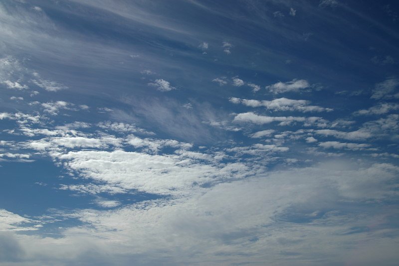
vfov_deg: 36.9
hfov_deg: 53.1
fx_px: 399
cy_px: 133
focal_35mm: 36
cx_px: 200
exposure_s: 1/1250
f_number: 9
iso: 200
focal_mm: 24
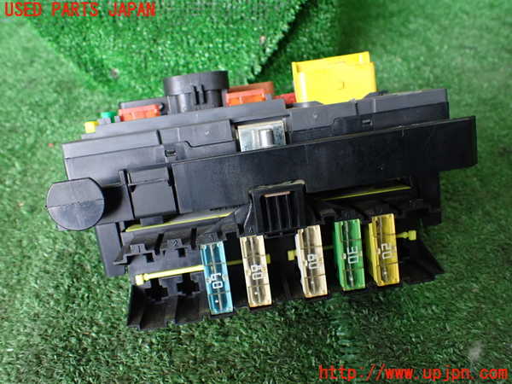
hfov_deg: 60.0
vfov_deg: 46.8
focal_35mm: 30
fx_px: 444
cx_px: 256
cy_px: 192
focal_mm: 5.4
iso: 800
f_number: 2.3
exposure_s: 1/100
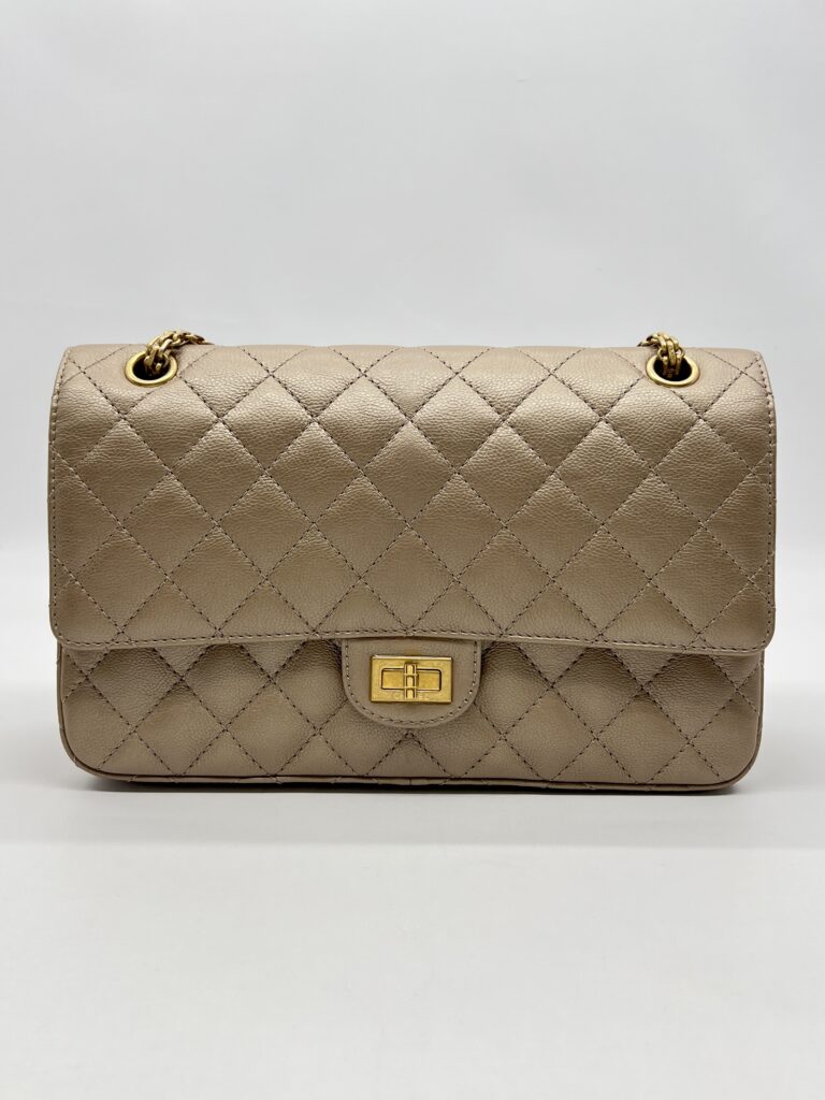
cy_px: 550
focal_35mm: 26
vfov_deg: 67.3
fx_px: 826
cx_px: 412
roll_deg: -0.3
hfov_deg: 53.1
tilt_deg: -9.1
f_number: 1.5
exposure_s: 1/202
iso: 50
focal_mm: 5.7
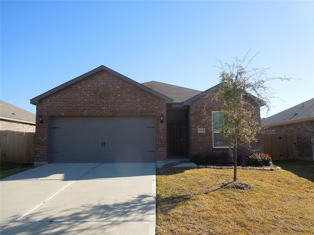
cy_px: 118
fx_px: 227
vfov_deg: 54.9
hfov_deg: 69.4
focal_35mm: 25
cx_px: 157
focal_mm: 4.5
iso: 100
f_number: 3.3
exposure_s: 1/640
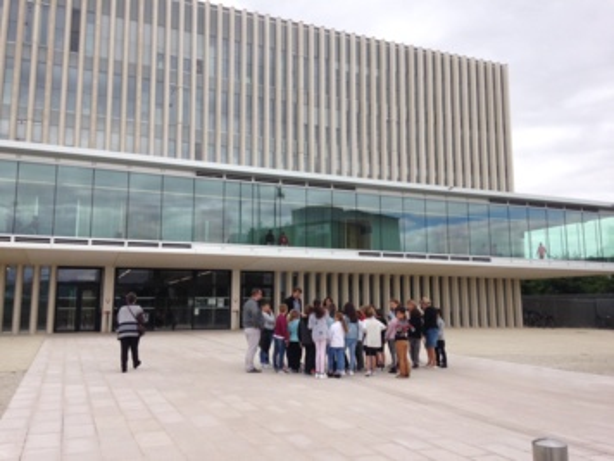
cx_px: 307
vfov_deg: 42.9
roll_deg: +1.1
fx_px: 585
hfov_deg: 55.4
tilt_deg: +7.5
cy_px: 230
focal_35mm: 33
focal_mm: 4.12
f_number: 2.4
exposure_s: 1/753
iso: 50
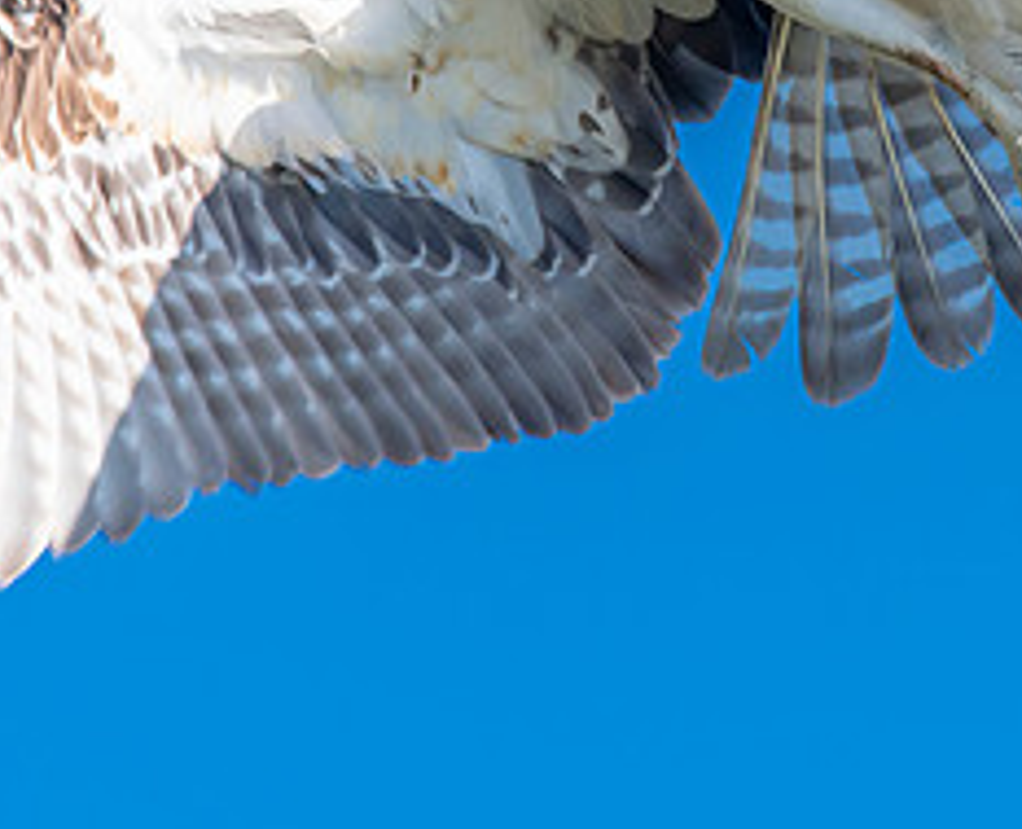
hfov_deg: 1.5
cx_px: 752
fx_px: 39141
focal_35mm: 1287
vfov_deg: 1.2
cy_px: 50
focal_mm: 420
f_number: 8
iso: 500
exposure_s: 1/2000
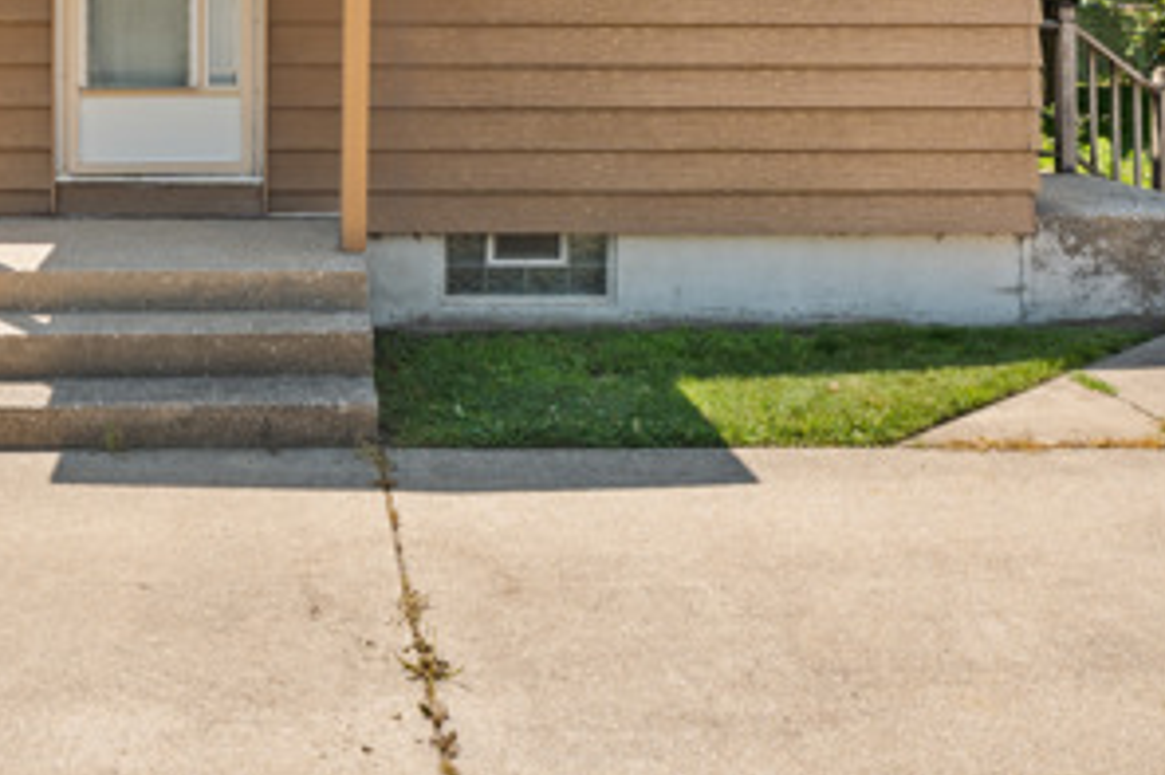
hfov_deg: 27.3
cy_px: -8
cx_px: 287
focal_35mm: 73
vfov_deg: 18.2
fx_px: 2361
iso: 100
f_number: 10
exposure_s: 1/40
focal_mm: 24
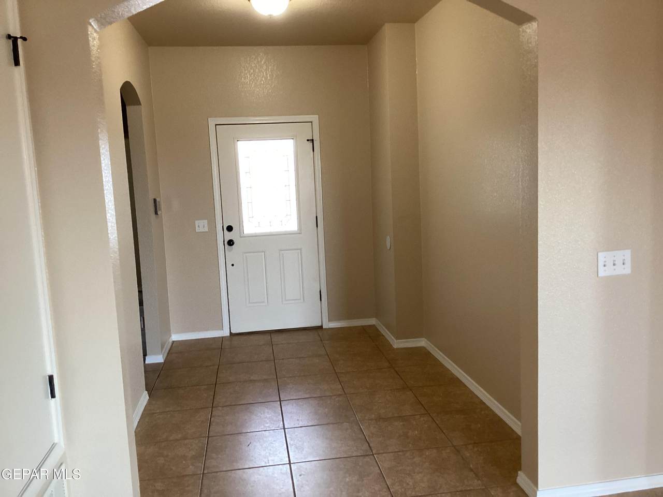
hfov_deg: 58.4
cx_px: 332
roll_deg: -0.2
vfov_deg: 45.4
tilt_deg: -9.2
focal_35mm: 31
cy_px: 248
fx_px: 594
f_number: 2.4
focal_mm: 3.3
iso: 250
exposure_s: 1/60
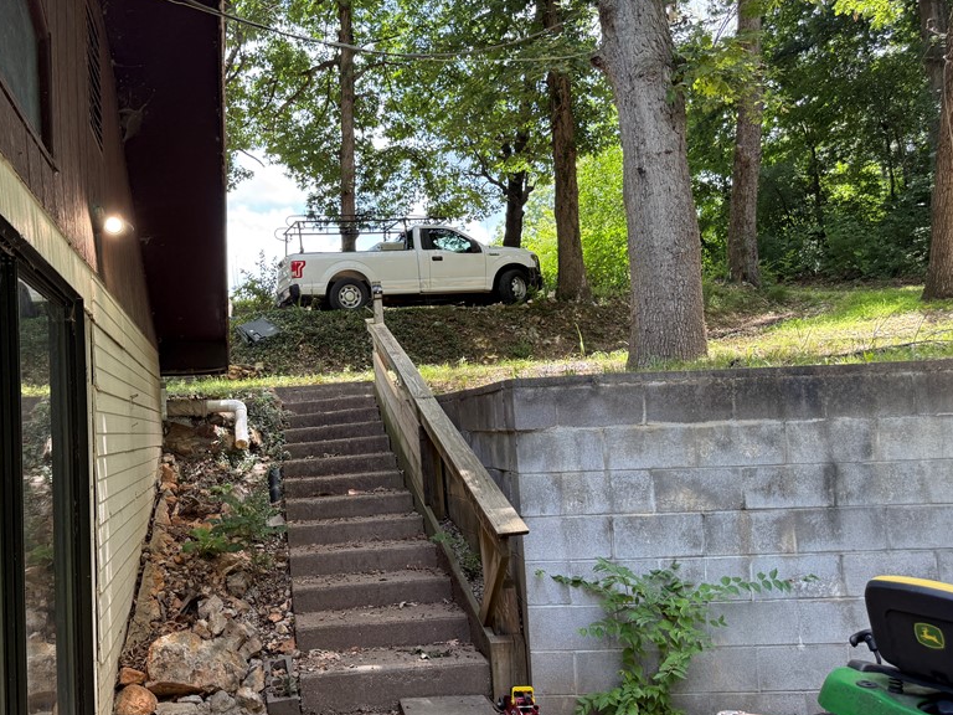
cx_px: 325
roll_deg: +2.9
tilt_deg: +5.4
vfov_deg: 44.2
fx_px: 881
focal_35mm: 32
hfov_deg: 55.7
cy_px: 365
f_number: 1.78
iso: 100
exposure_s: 1/309
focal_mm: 6.76
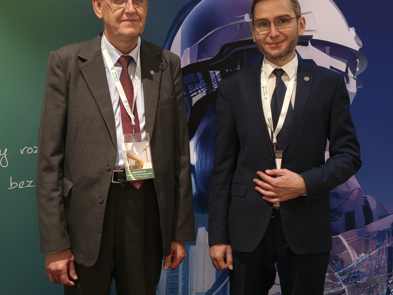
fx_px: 590
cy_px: 149
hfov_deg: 36.7
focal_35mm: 52
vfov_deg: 28.0
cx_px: 168
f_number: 1.8
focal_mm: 5.56
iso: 1330
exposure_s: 1/33.3
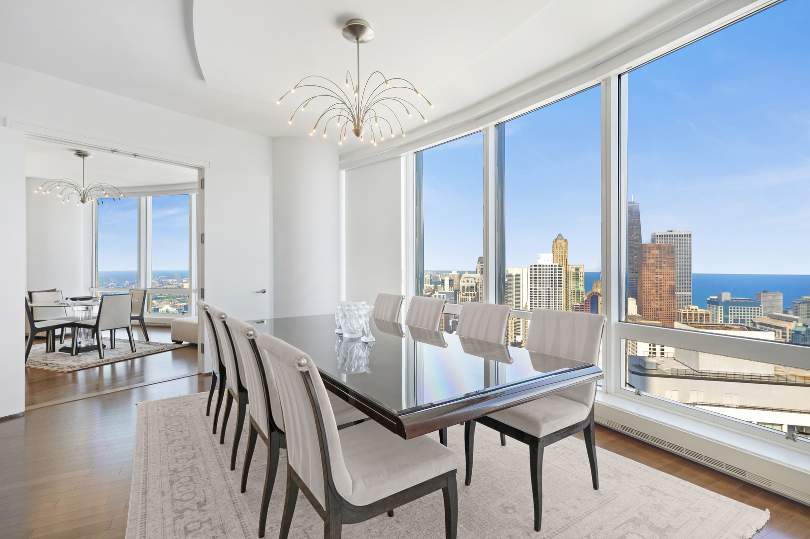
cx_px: 405
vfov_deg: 70.4
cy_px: 270
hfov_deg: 93.3
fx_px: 382
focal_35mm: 17
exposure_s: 1/30
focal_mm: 17
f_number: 9.5
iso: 200
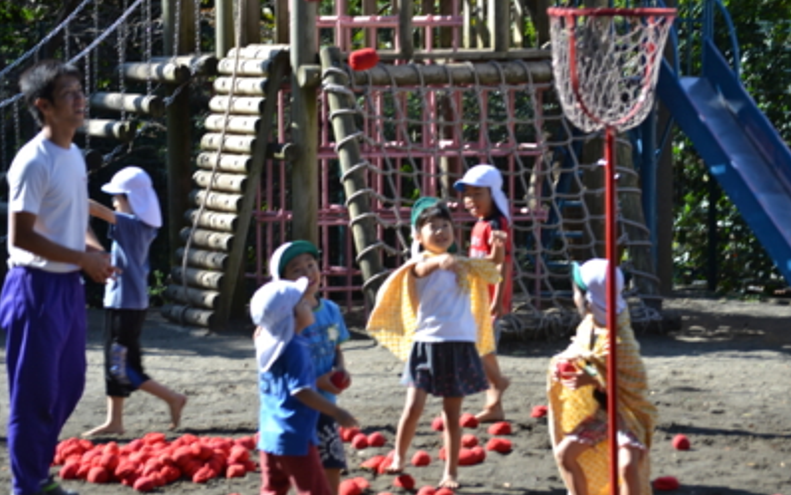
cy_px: 257
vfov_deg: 8.1
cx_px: 396
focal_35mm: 162
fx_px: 3483
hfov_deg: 13.0
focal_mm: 105
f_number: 6.3
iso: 100
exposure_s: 1/160
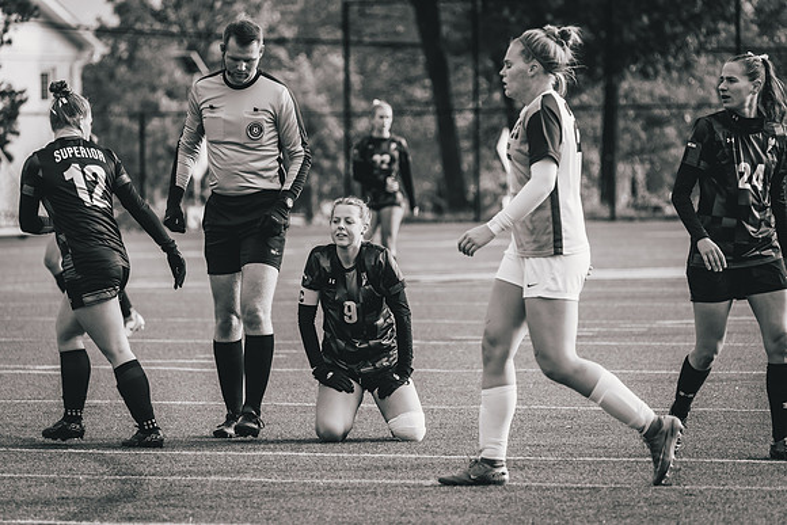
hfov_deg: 7.4
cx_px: 394
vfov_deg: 5.0
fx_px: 6057
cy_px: 262
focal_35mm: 277
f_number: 6.3
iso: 800
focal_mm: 277
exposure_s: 1/800
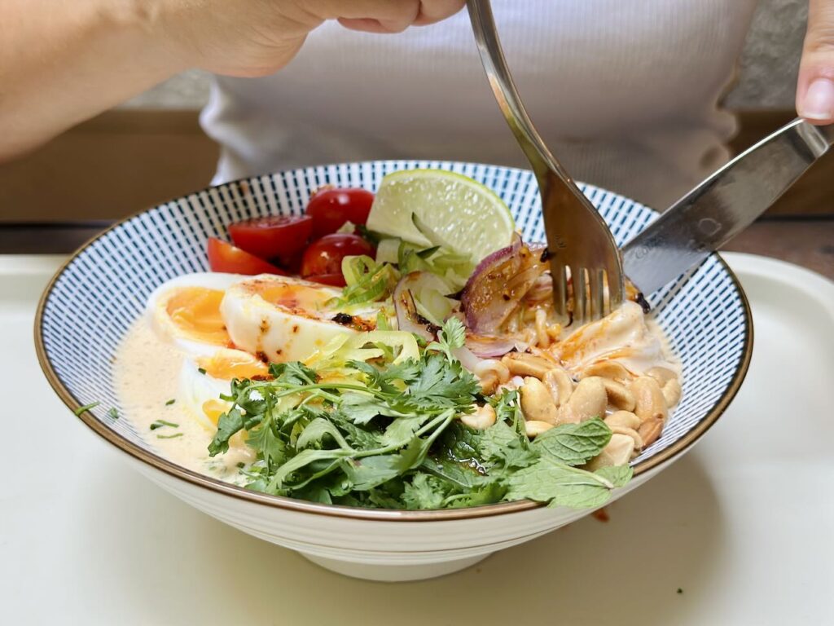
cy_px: 313
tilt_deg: -28.7
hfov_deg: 39.7
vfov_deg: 30.3
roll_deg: -0.3
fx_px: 1156
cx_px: 417
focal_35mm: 48
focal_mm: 6.86
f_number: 1.78
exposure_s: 1/93
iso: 125
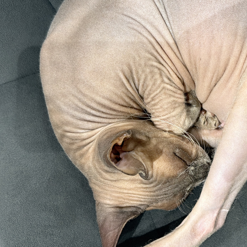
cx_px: 203
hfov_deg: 34.1
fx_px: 387
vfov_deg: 35.3
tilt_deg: -58.3
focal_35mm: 48
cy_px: 105
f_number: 1.78
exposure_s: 1/73
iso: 200
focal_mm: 6.76
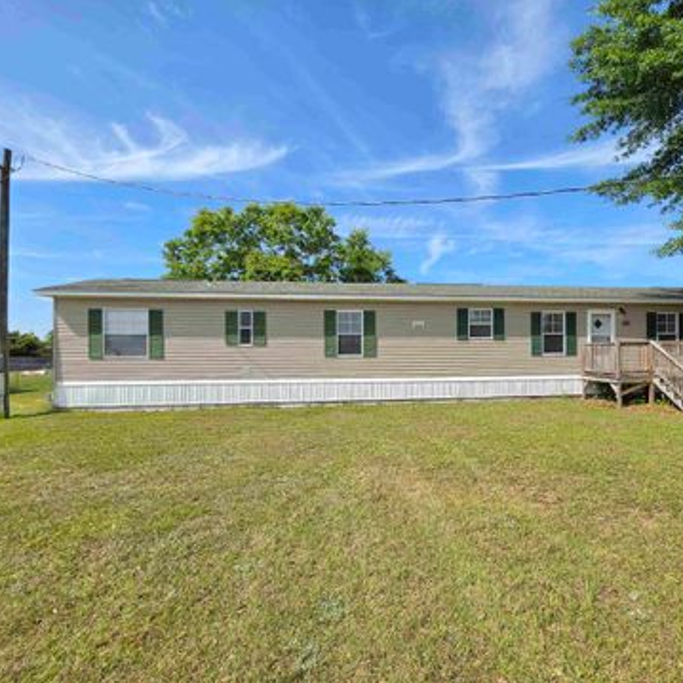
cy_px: 355
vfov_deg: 87.4
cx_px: 405
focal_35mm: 16
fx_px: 357
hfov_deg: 86.5
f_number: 1.9
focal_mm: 2.2
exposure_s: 1/1297
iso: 32
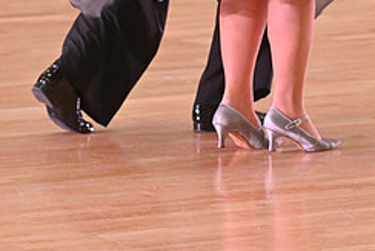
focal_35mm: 380
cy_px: -172
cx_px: 225
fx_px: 3961
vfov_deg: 3.6
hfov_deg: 5.4
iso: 3200
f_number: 5
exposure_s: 1/320
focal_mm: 160
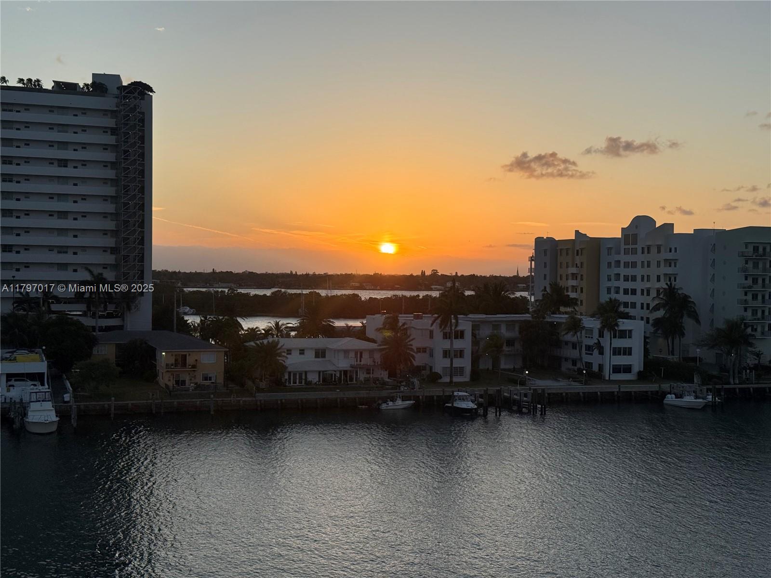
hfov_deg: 39.7
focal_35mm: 48
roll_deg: -1.2
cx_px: 386
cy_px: 289
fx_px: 1069
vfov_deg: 30.3
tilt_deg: -0.4
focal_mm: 6.76
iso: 100
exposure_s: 1/3704
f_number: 1.78
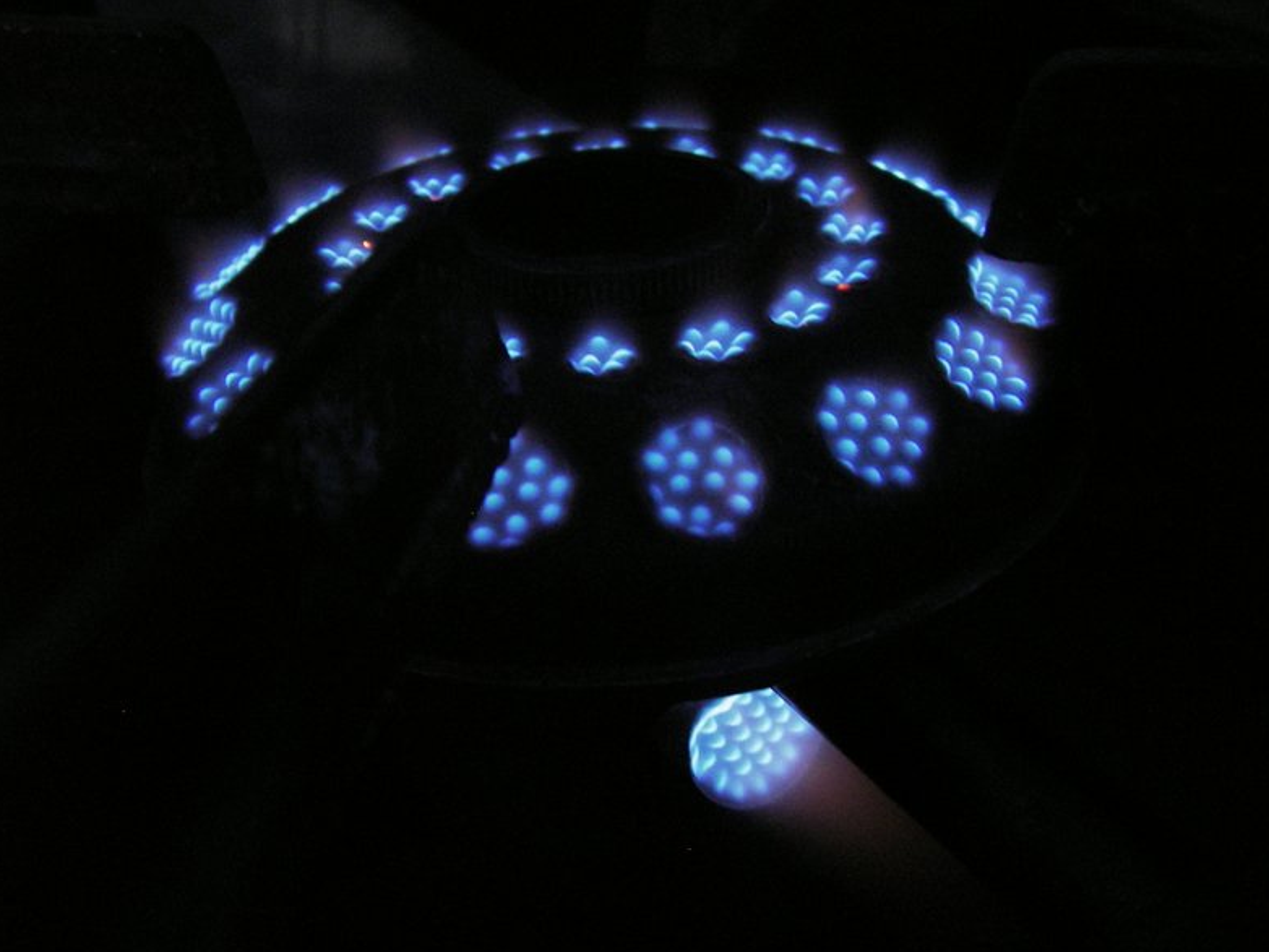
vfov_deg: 32.2
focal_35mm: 45
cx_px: 639
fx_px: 1650
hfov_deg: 42.1
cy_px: 485
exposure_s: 1/4
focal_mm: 7.3
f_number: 3.4
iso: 200
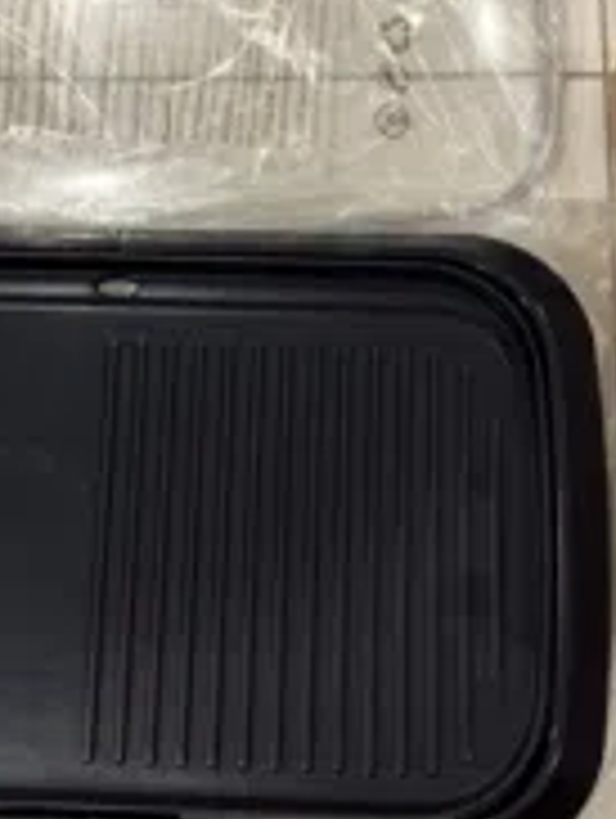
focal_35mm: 57
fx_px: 1349
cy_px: 418
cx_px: 234
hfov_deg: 25.6
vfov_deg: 33.7
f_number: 1.6
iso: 160
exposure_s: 1/50
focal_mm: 5.96
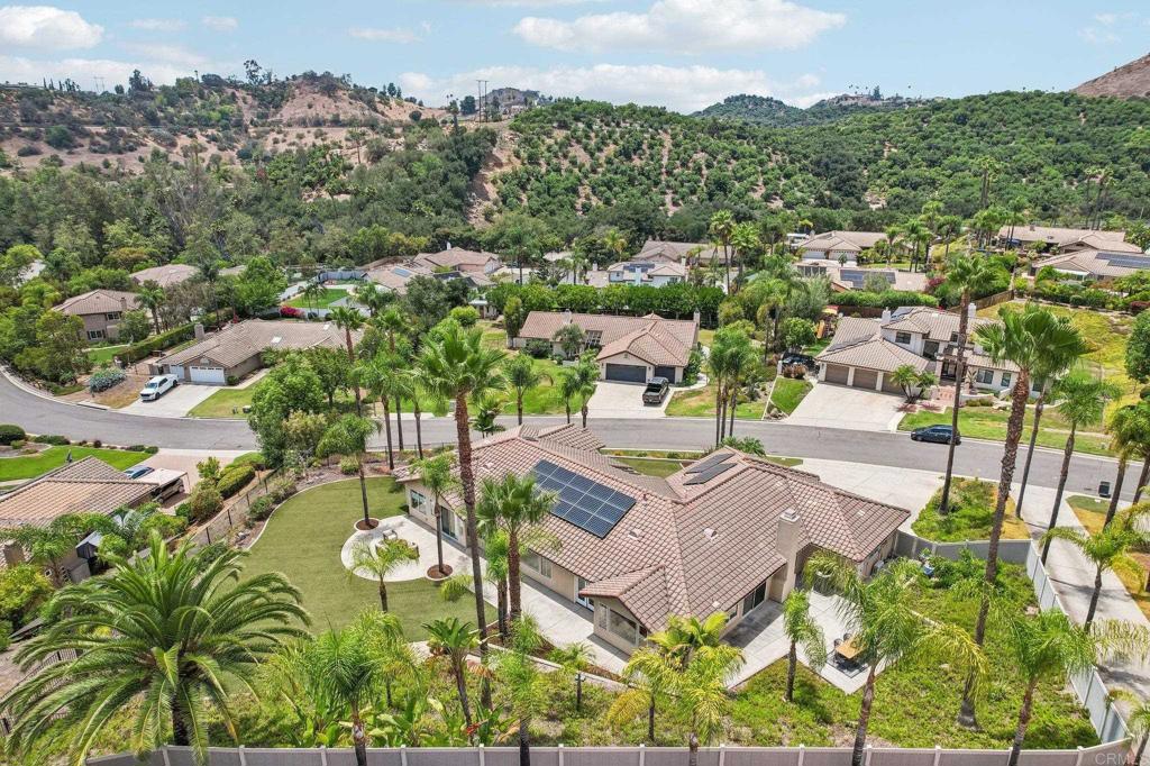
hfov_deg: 78.6
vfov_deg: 57.2
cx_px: 575
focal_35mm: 22
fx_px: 703
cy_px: 383
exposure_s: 1/2500
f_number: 2.8
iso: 140
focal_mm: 8.4
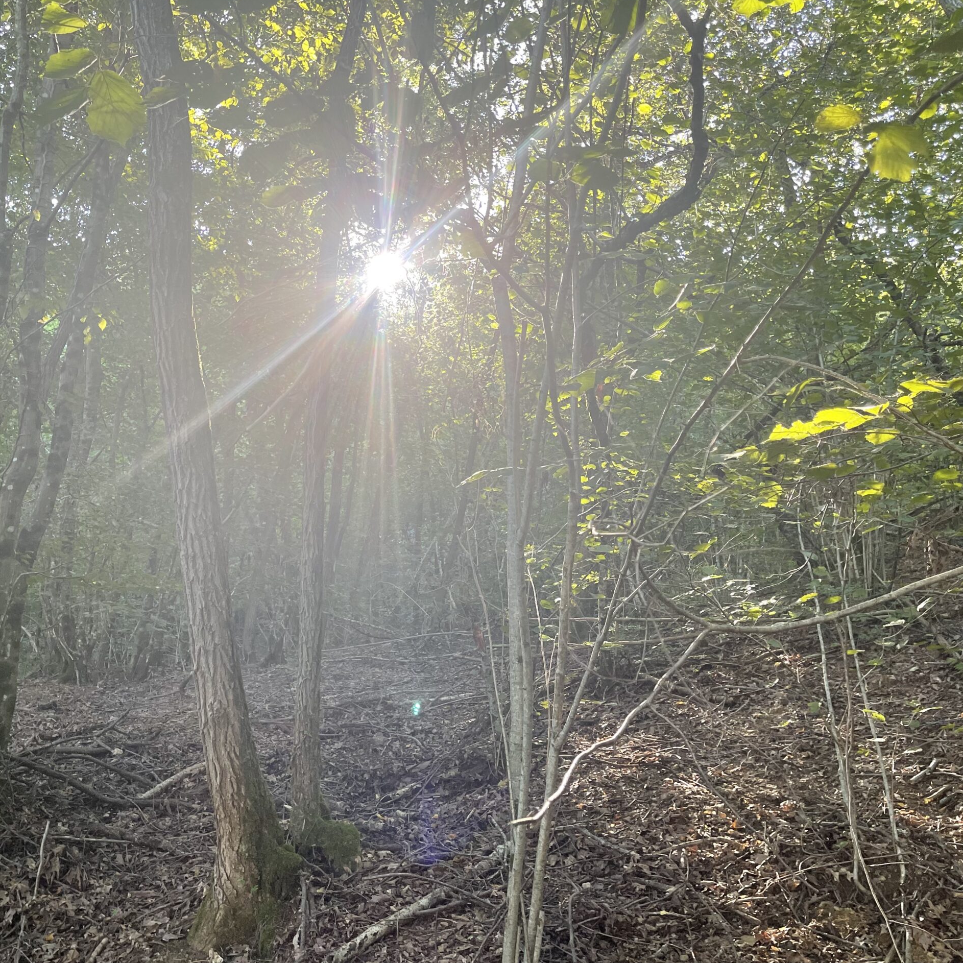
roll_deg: -5.6
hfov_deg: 53.8
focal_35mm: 30
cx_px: 399
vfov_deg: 54.0
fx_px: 944
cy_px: 475
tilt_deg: +14.6
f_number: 1.6
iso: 100
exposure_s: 1/121
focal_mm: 5.1
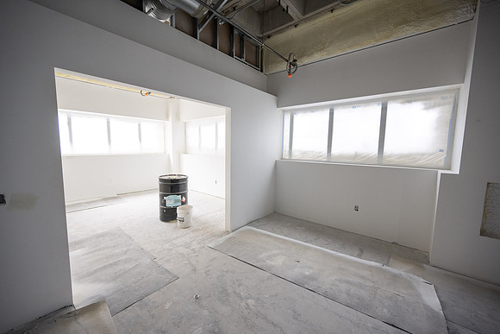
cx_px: 250
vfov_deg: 81.2
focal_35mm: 14
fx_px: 194
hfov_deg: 104.2
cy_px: 167
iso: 640
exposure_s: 1/200
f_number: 4
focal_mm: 14
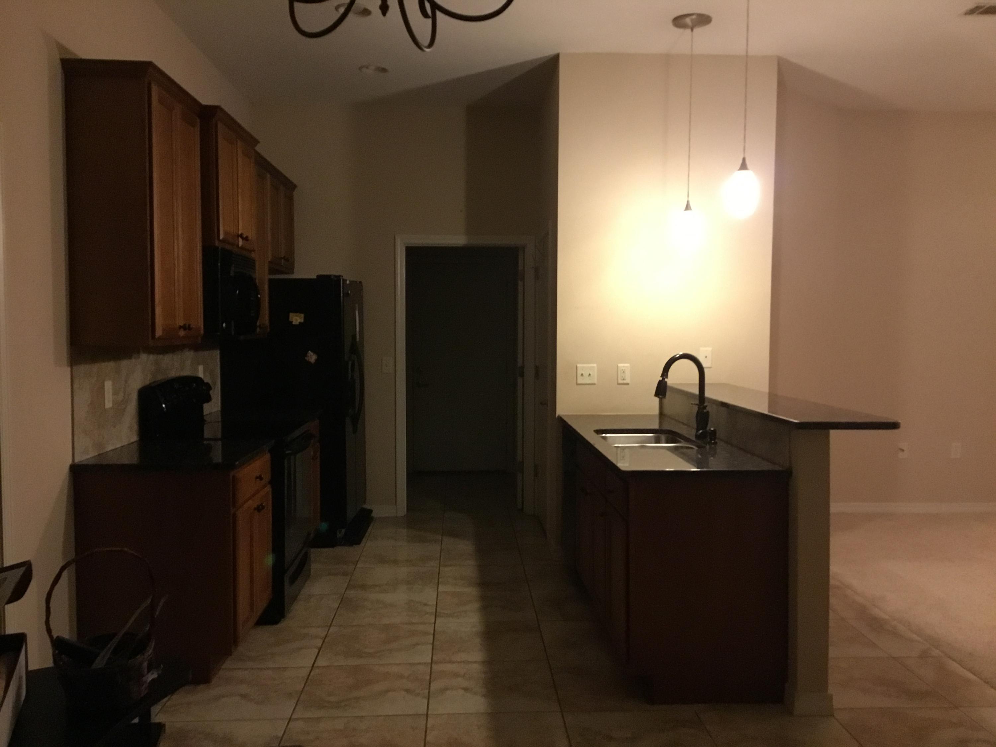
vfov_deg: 45.4
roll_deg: +0.7
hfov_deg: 58.4
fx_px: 892
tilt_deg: -2.8
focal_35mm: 31
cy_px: 374
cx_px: 498
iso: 250
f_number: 2.4
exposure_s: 1/15
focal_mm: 3.3
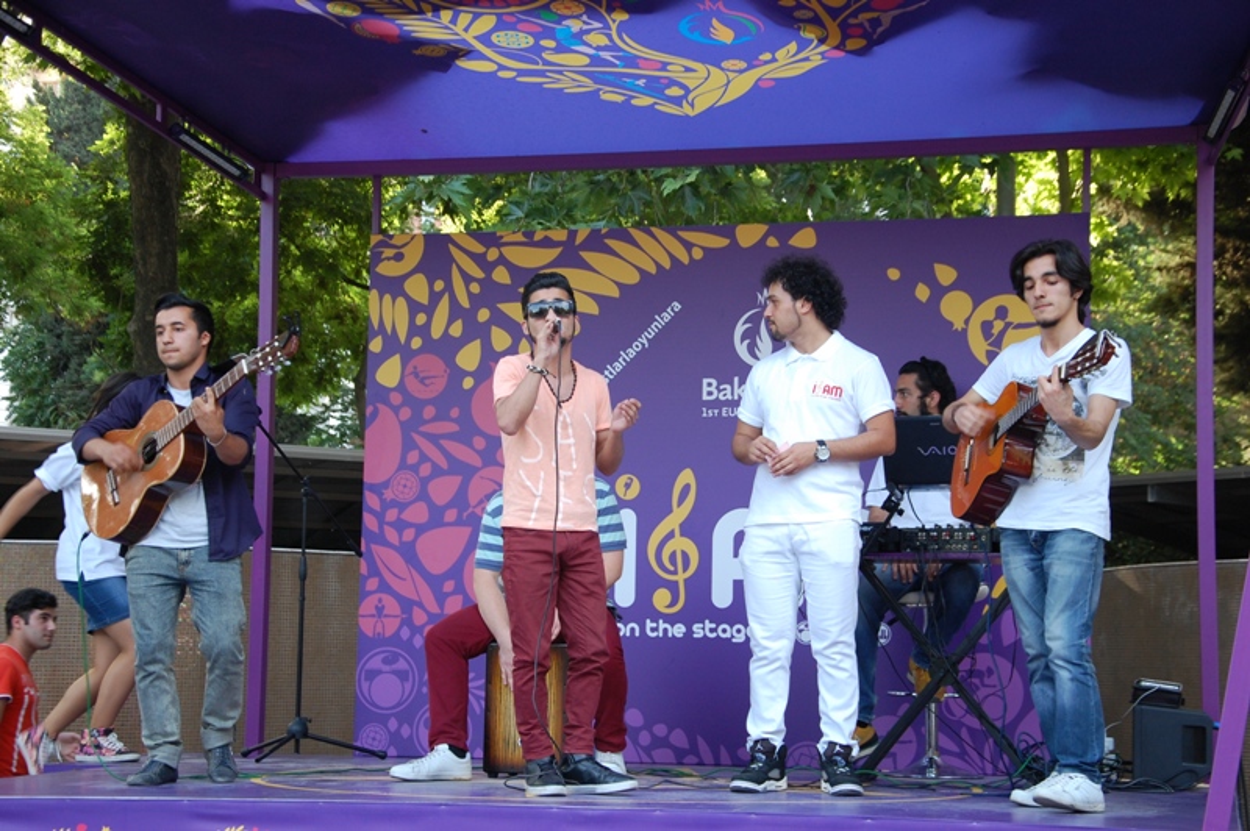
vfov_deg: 20.1
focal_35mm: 68
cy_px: 416
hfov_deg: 29.9
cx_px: 625
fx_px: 2342
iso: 400
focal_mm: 45
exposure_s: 1/80
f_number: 4.8
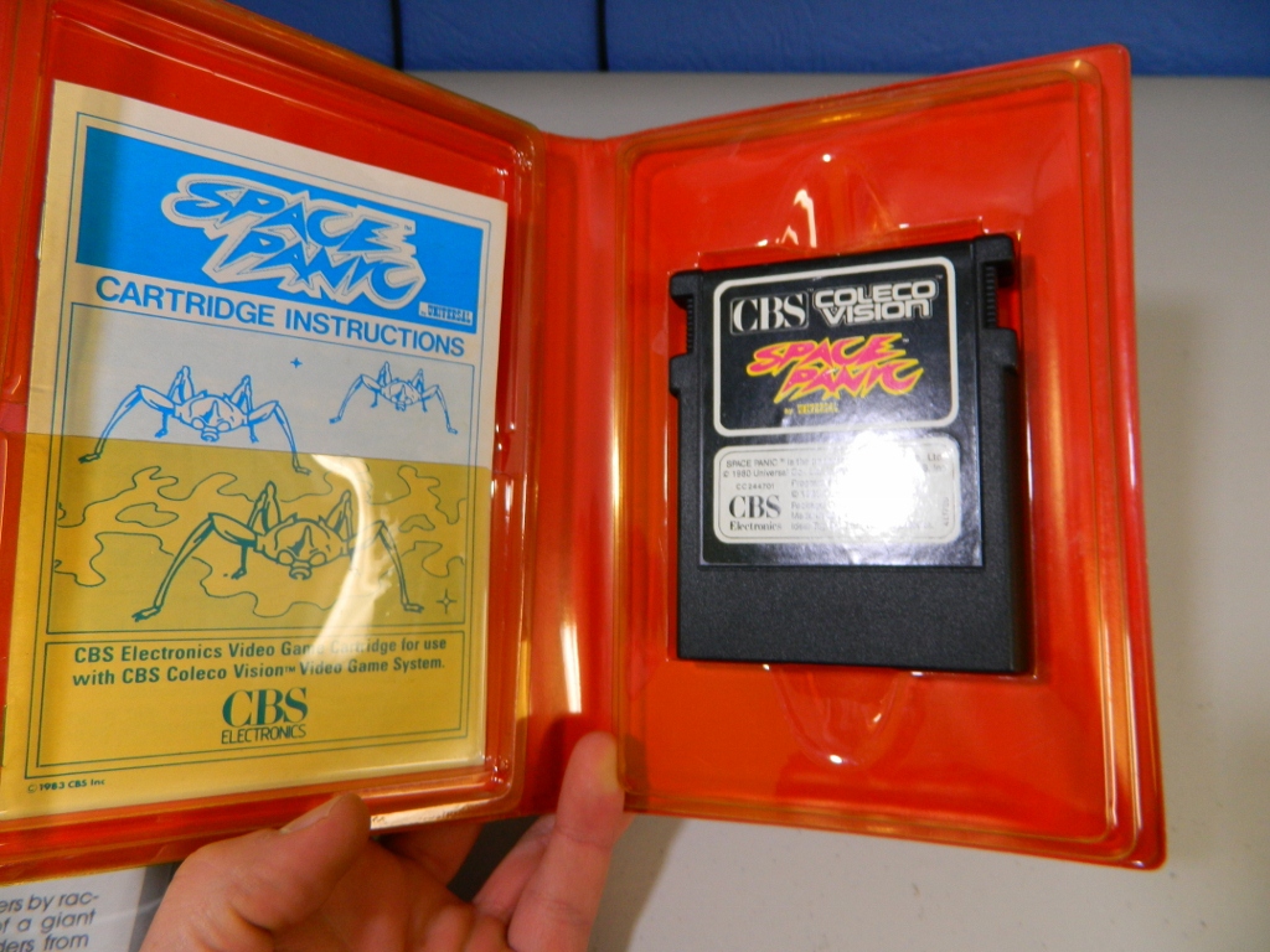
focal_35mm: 25
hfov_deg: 69.4
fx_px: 917
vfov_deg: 54.9
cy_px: 476
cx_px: 635
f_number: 3.1
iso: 110
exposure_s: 1/30
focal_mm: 4.5
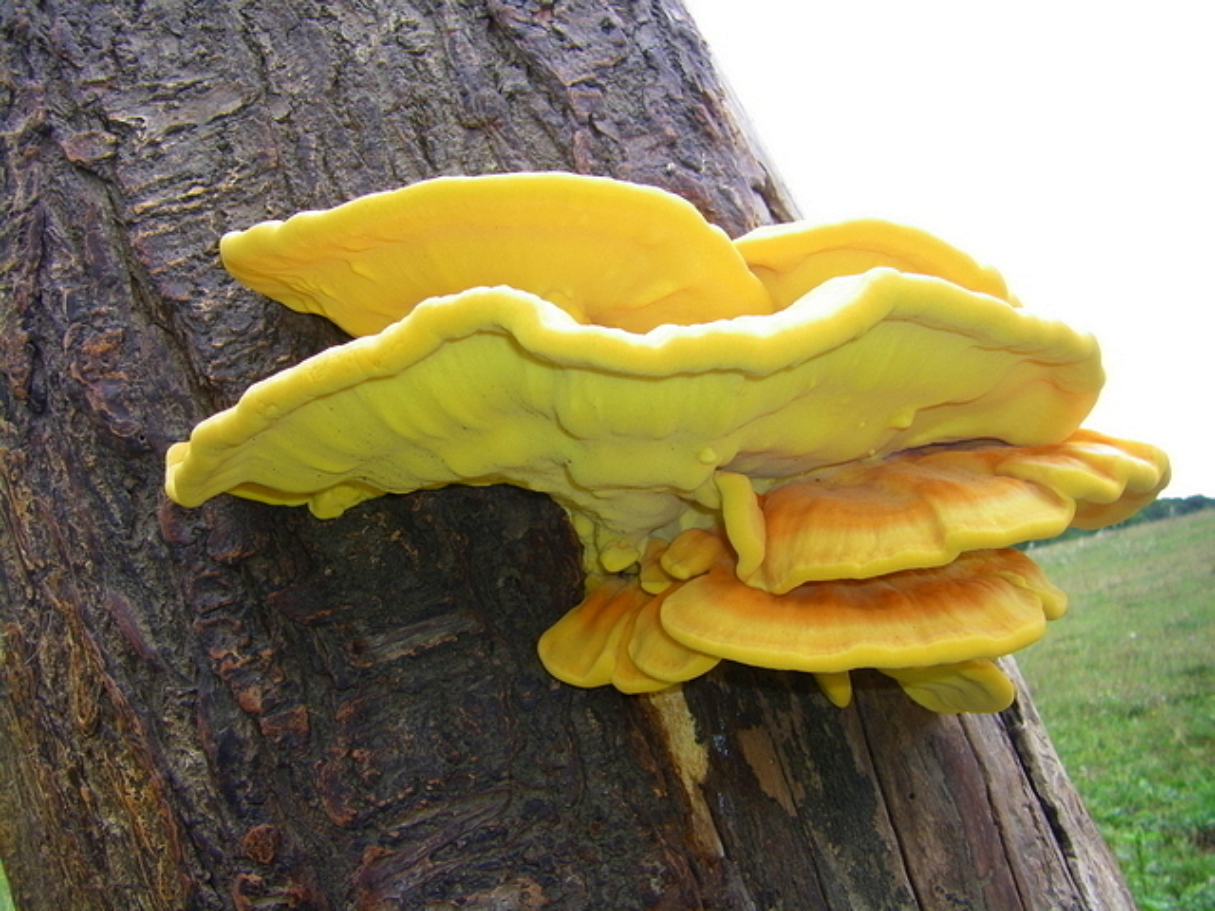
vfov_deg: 37.7
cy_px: 456
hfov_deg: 49.0
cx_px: 608
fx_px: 1334
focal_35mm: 38
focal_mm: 6.3
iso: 64
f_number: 3.5
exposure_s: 1/100
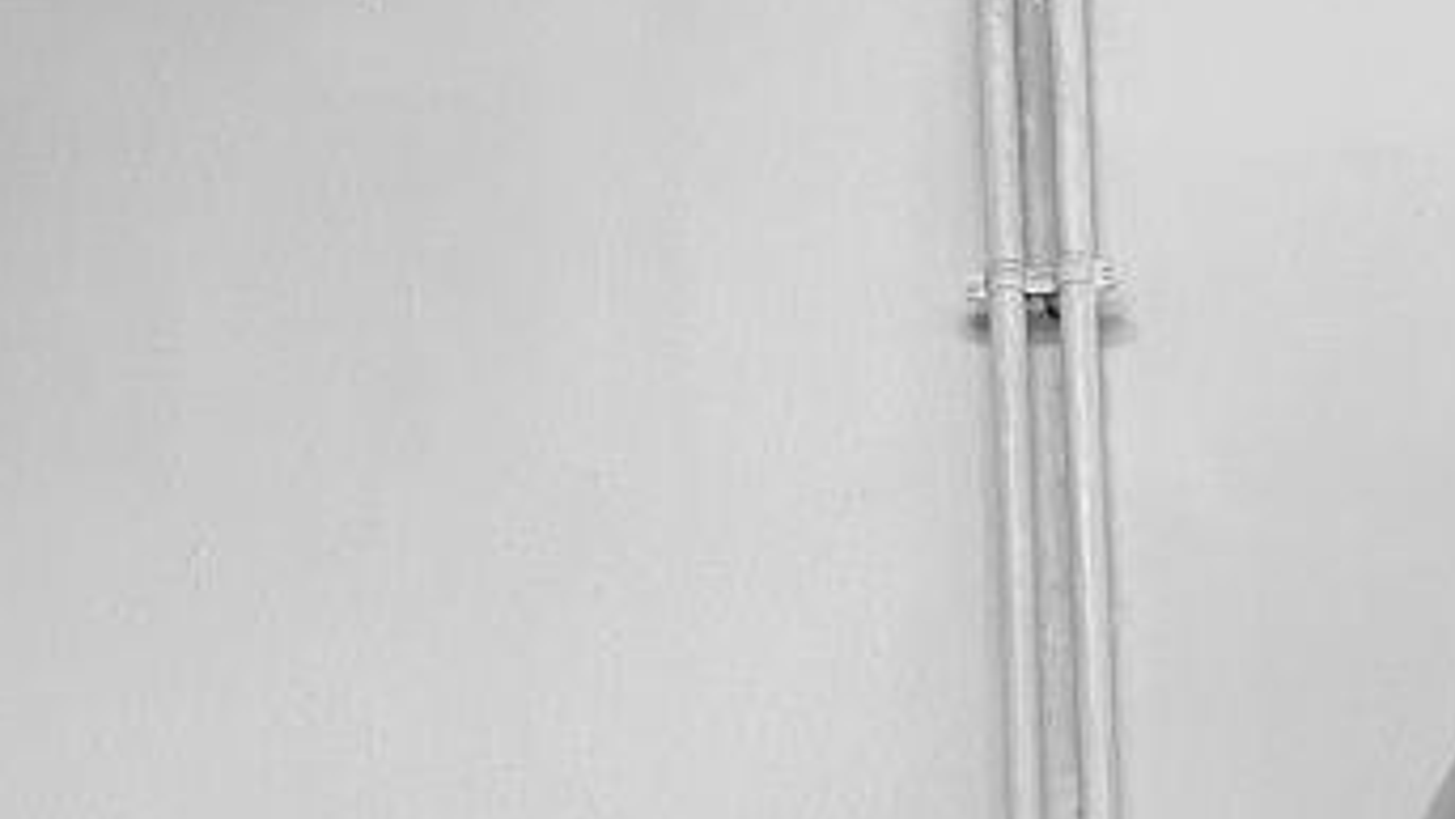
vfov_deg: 10.2
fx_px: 3820
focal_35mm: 99
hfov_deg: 20.5
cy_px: 2151
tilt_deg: +0.5
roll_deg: +2.2
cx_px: 1620
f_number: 1.8
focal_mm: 4.25
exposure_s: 1/50
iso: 80
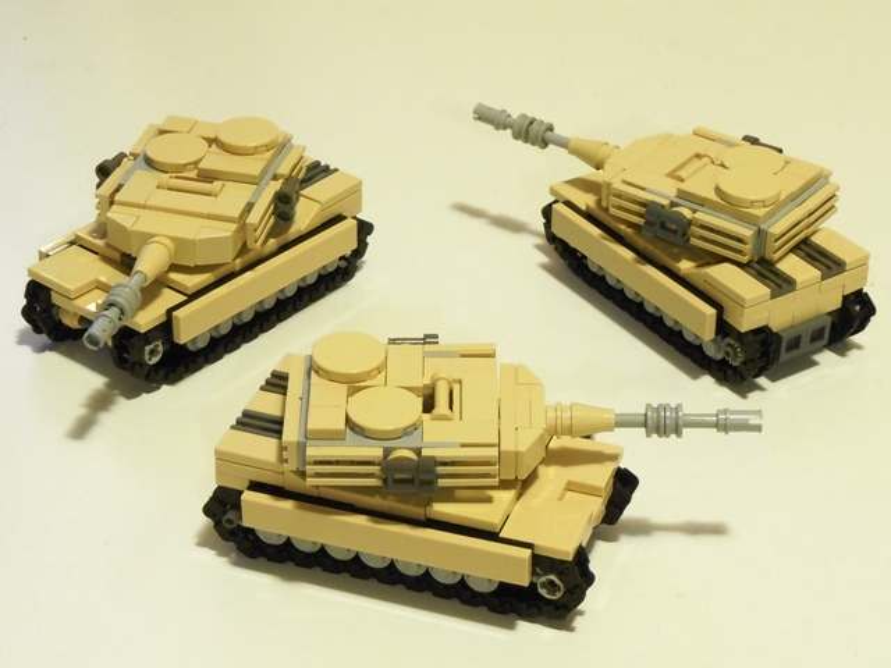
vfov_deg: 23.3
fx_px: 1622
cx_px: 446
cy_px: 334
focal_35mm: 63
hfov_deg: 30.7
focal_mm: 11.2
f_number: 5
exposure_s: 1/2.5
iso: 400
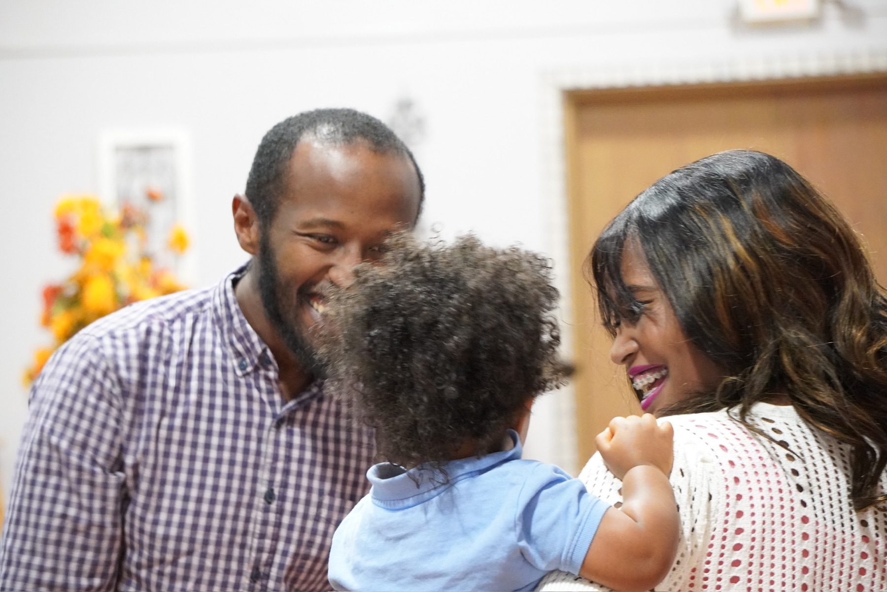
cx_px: 444
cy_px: 296
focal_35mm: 150
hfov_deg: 13.7
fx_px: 3696
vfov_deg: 9.1
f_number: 5.6
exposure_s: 1/50
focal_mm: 100
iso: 6400
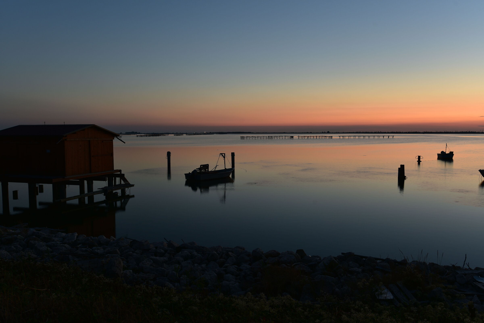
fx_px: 403
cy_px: 162
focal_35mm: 30
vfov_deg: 43.6
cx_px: 242
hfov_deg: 61.9
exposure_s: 1
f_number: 6.3
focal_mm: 30
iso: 80
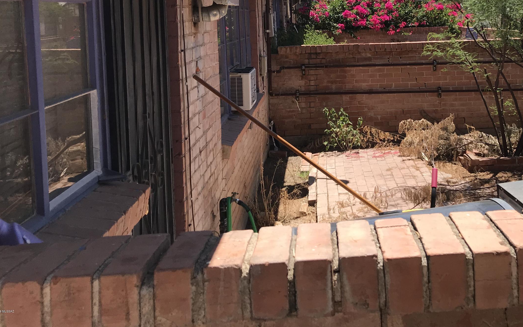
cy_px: 51
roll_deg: +1.3
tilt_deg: -3.1
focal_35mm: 42
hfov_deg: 46.2
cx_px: 361
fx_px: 599
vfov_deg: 29.6
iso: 20
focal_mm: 3.99
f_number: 1.8
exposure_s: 1/1429
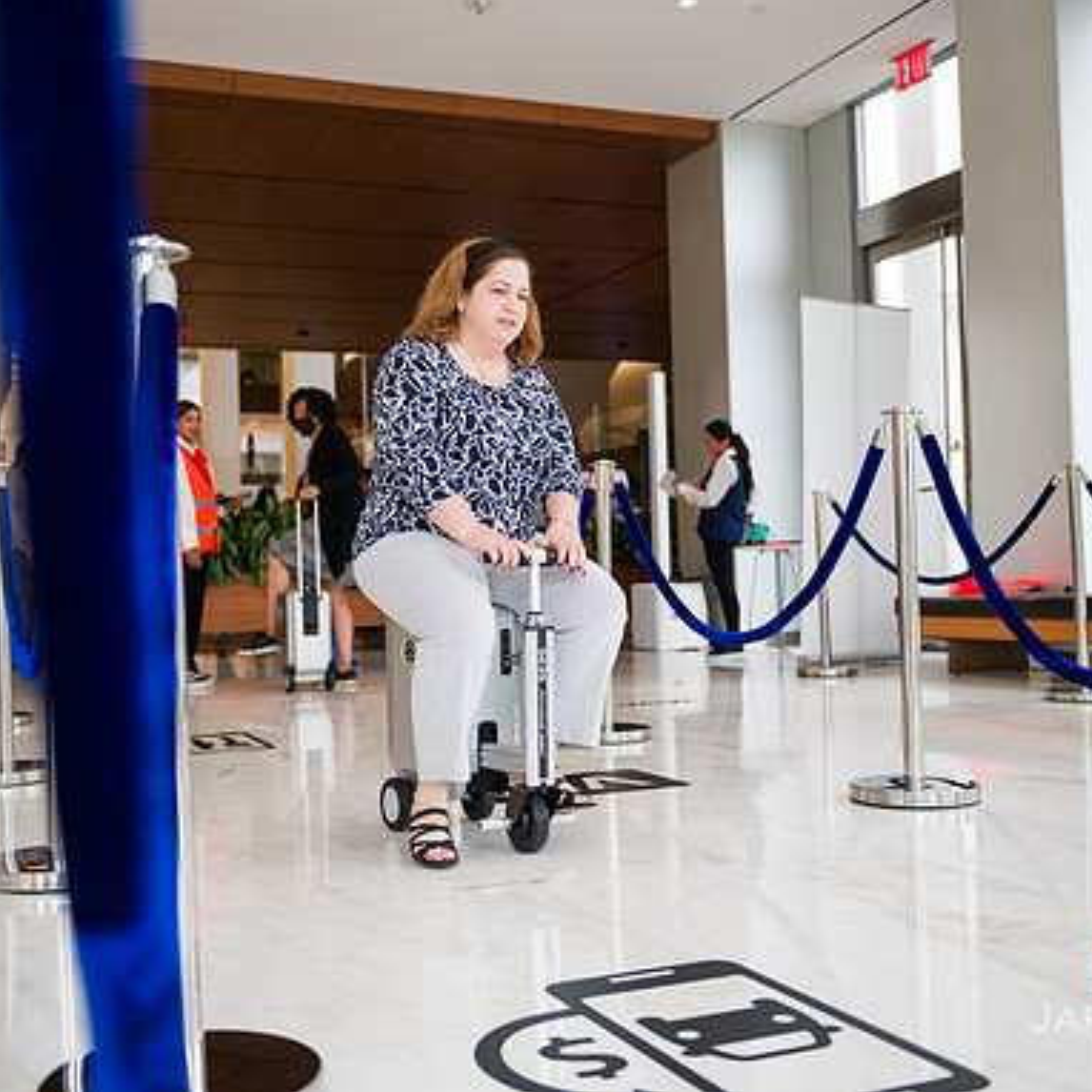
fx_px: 1428
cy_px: 543
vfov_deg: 41.9
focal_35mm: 40
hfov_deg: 41.8
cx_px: 475
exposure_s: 1/500
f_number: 3.2
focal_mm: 31
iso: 400
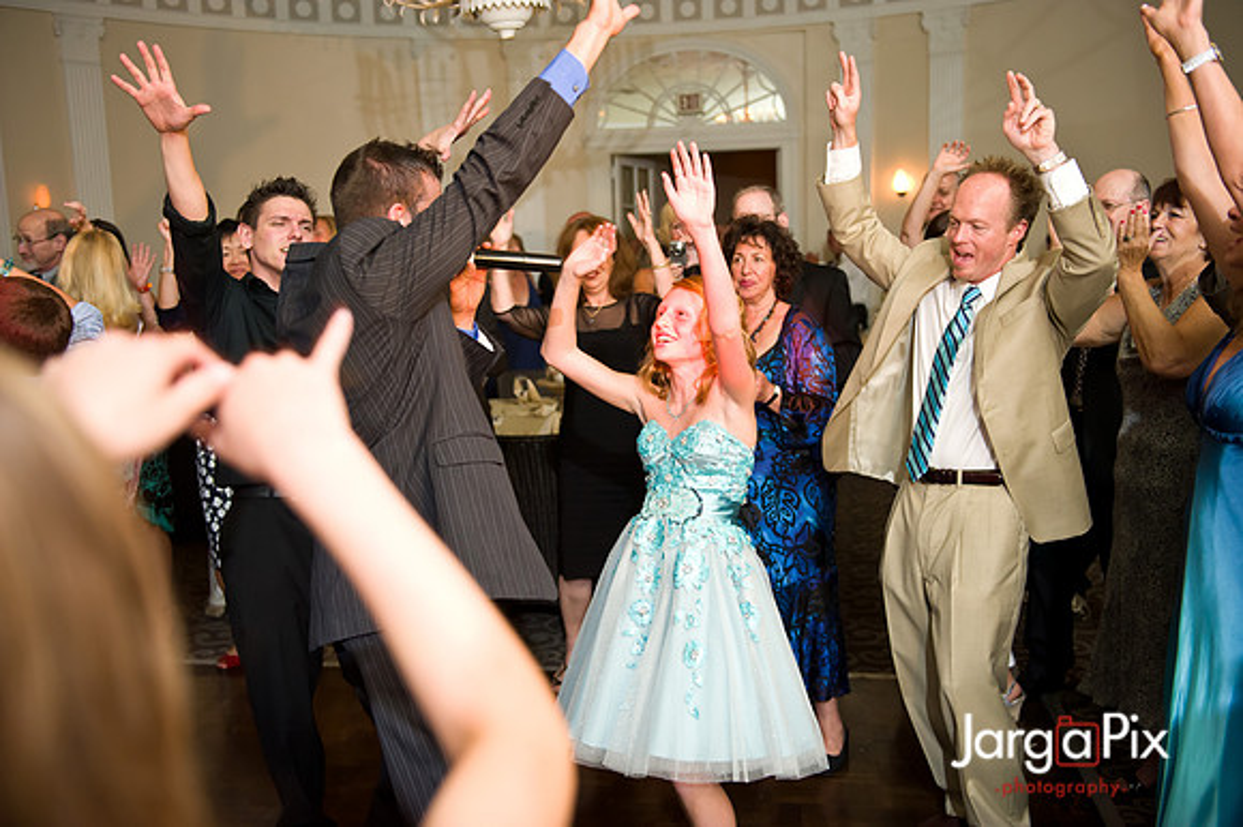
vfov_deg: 35.0
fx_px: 1311
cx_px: 622
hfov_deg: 50.7
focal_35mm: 38
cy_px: 414
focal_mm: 38
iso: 1600
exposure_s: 1/125
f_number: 3.2
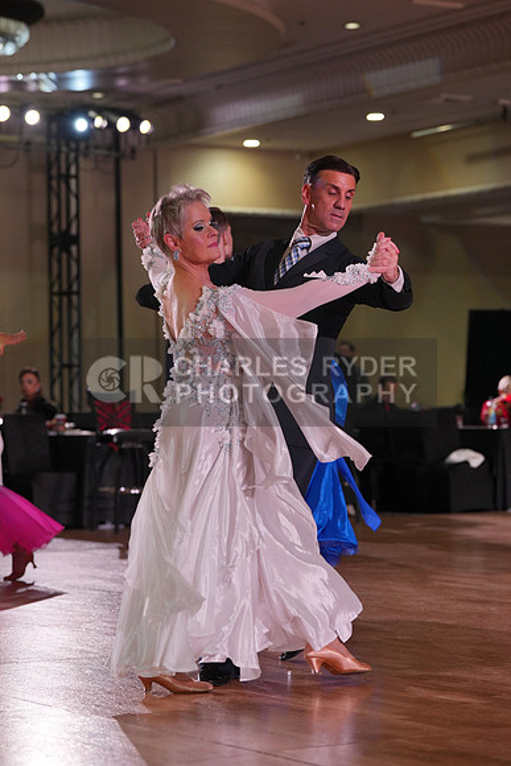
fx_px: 2106
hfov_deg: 13.8
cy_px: 383
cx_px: 256
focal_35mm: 99
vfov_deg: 20.6
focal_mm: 99
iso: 1250
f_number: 4
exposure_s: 1/500
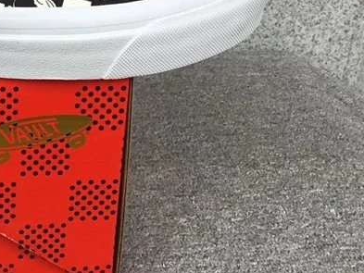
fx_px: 747
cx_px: -12
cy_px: 36
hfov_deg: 25.8
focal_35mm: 71
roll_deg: -0.2
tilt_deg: -23.0
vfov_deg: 20.4
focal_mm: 3.3
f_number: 2.4
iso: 32
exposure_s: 1/100
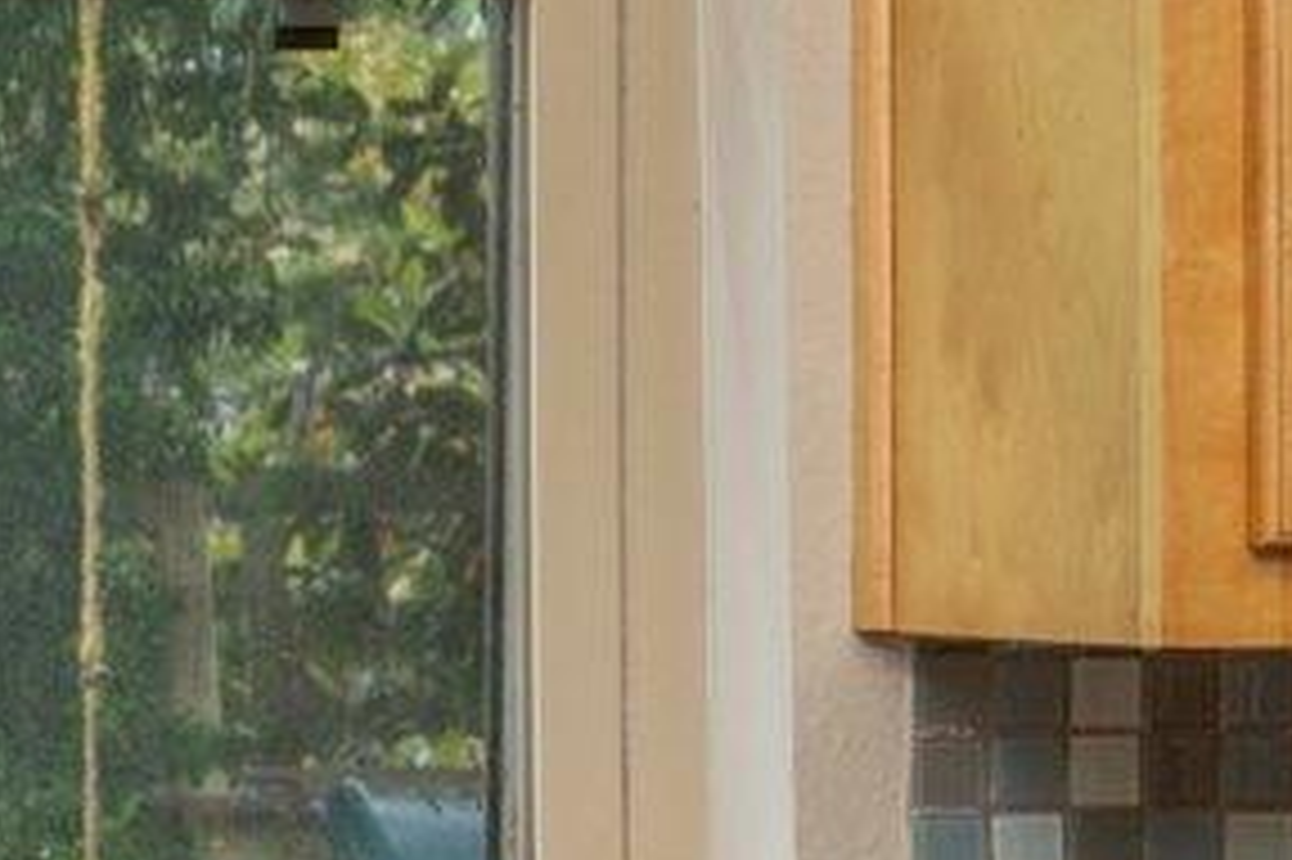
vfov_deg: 6.5
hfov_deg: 8.9
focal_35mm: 211
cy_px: 666
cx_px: -1756
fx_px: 7552
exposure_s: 1/30
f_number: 9
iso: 200
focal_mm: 29.5
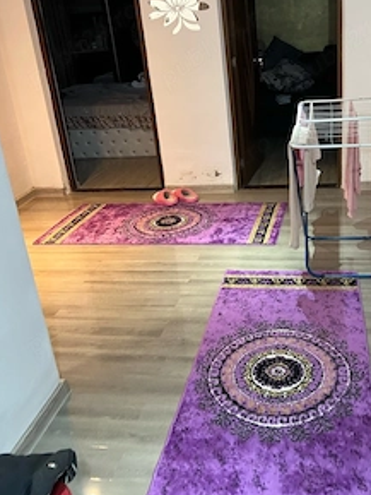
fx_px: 514
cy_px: 199
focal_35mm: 36
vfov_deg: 51.0
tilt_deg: -21.1
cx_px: 250
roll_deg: +2.1
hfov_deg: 39.2
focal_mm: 5.7
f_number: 1.5
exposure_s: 1/50
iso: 200
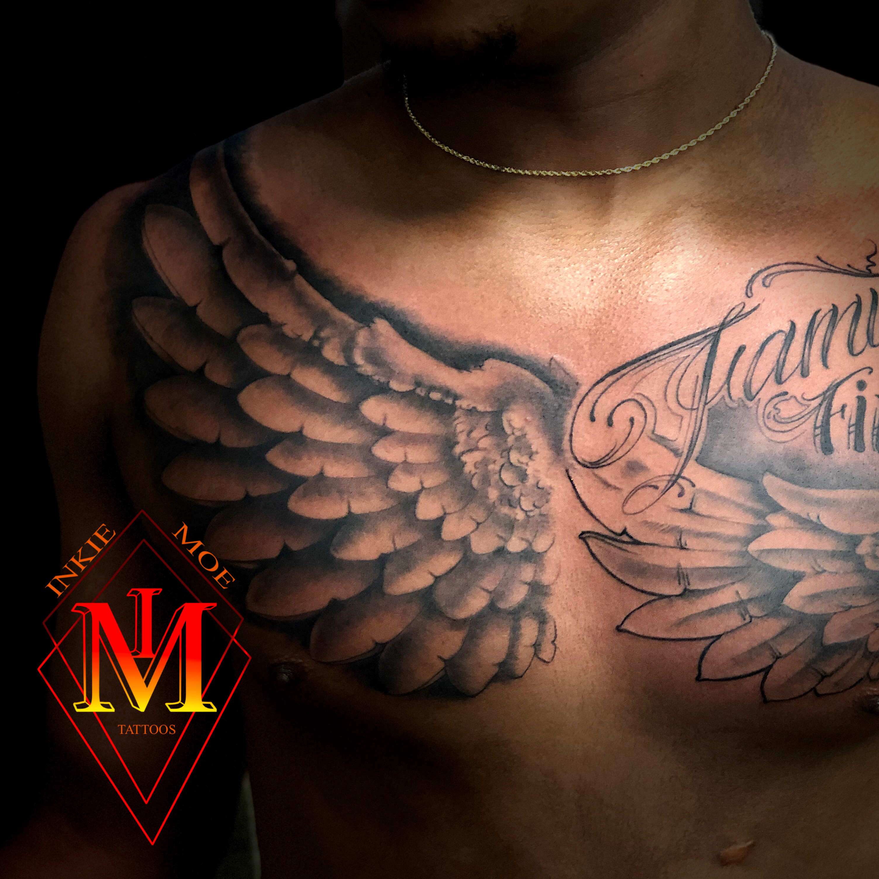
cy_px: 439
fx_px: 1781
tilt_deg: -18.8
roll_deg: -2.0
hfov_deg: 27.6
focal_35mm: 62
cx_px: 587
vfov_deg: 27.7
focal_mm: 6
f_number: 2.4
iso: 160
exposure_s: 1/24
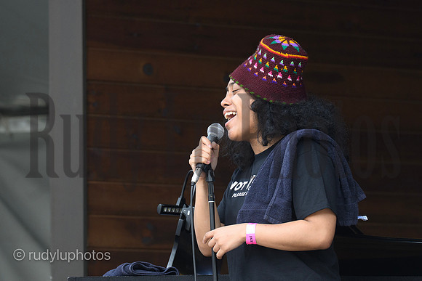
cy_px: 140
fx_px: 3605
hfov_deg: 6.7
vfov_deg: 4.5
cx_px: 206
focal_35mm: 308
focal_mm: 200
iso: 800
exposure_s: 1/320
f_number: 5.6
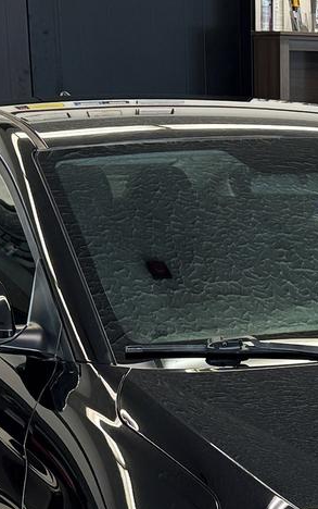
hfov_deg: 11.4
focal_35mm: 113
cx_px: 393
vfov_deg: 18.1
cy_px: 486
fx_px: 1565
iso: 160
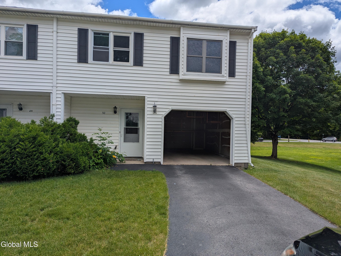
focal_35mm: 24
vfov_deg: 56.9
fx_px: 237
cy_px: 128
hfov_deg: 71.5
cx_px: 170
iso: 47
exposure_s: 1/4049
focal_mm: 6.81
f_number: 1.85
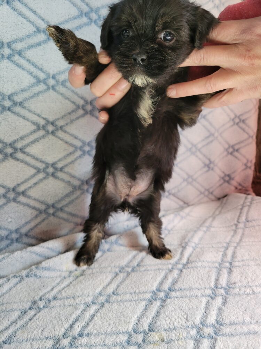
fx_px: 261
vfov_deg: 67.3
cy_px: 174
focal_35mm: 26
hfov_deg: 53.1
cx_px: 130
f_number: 1.8
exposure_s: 1/120
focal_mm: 5.4
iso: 200
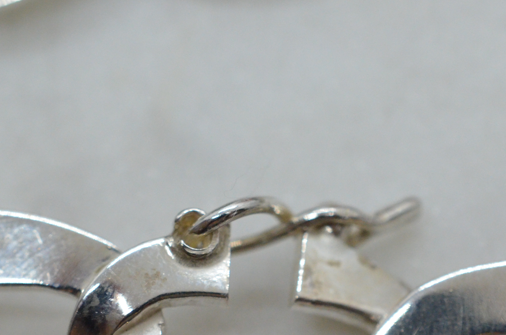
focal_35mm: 124
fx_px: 1739
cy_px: 297
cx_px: 265
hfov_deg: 16.6
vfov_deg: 10.9
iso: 2500
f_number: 6.3
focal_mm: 40
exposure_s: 1/1000
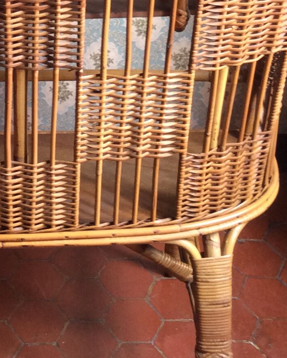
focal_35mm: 92
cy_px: -16
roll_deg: +0.3
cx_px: 15
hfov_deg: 16.4
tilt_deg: -27.8
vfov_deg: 20.1
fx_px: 977
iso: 64
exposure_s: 1/25
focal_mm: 3.3
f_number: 2.4
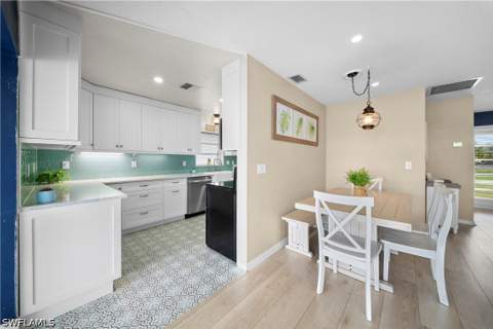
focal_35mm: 12
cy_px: 164
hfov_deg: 112.6
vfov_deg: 90.0
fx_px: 164
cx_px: 246
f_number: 11
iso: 2000
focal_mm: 12
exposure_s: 1/30
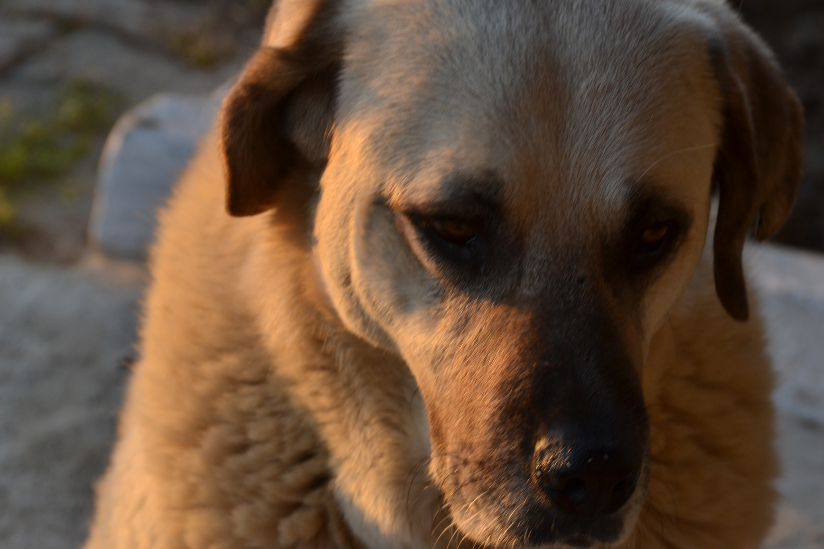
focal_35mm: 174
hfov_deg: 11.8
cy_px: 274
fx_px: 3982
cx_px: 412
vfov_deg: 7.9
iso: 200
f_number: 13
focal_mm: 116
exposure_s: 1/50
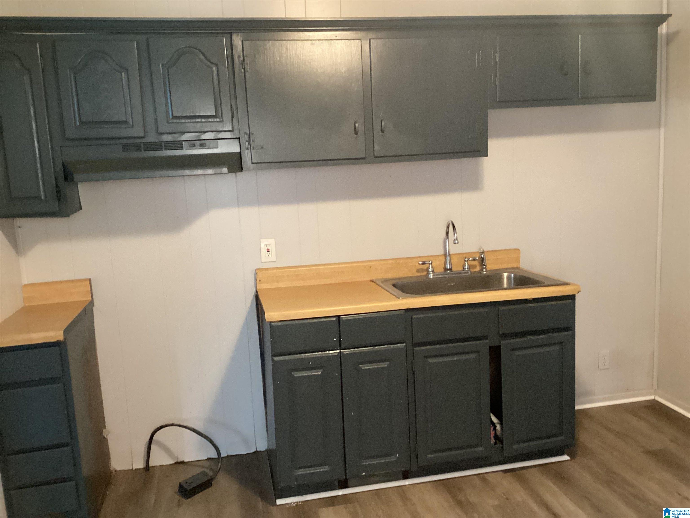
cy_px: 259
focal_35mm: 31
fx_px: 618
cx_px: 345
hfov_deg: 58.4
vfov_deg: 45.4
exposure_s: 1/30
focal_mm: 3.3
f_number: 2.4
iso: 500
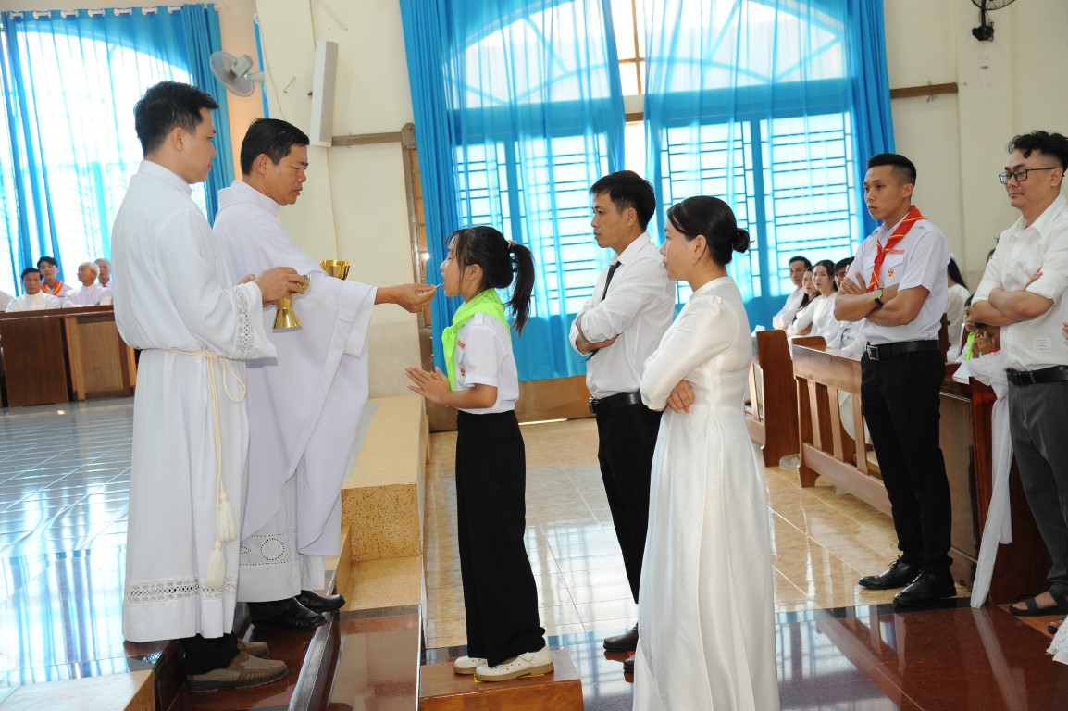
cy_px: 356
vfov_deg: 27.0
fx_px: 1482
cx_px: 534
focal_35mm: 50
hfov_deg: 39.6
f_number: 5
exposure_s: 1/125
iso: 1600
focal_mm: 50
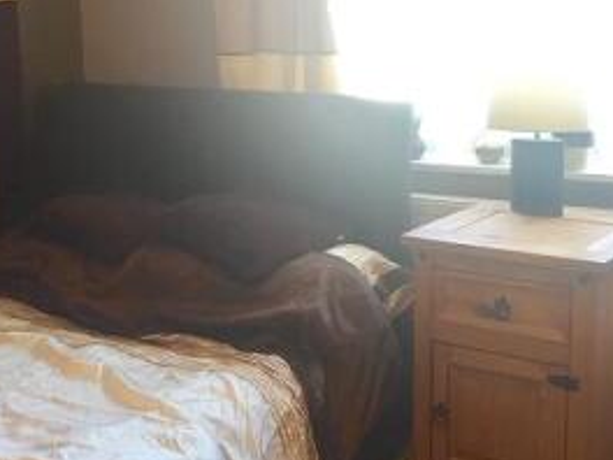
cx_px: 205
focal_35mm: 64
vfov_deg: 22.9
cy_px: 240
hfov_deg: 30.1
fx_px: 1133
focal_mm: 4.15
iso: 80
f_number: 2.2
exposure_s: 1/33
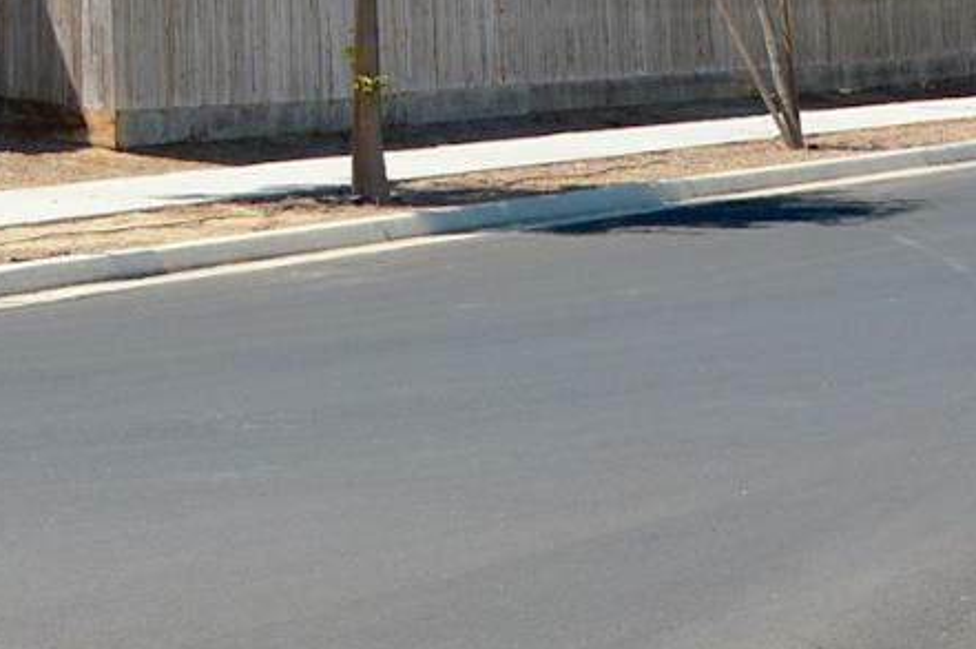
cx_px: -443
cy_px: -369
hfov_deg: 15.9
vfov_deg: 11.0
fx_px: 3223
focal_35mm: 119
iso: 400
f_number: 9
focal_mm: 35
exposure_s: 1/640
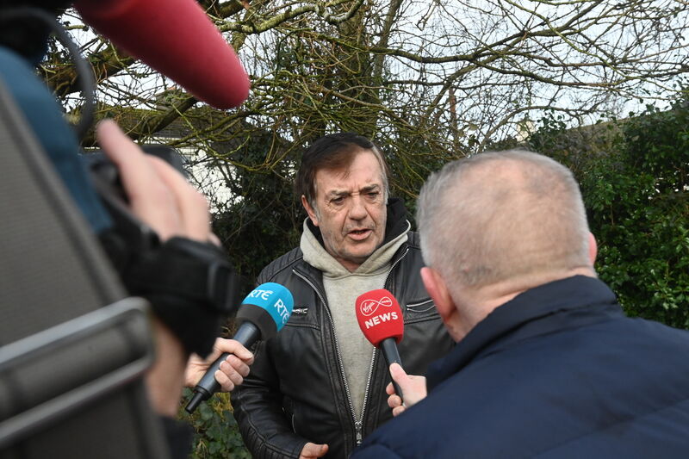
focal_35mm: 40
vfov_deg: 33.4
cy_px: 230
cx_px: 344
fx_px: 765
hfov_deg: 48.5
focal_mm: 40
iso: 4000
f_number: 9
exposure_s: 1/1600
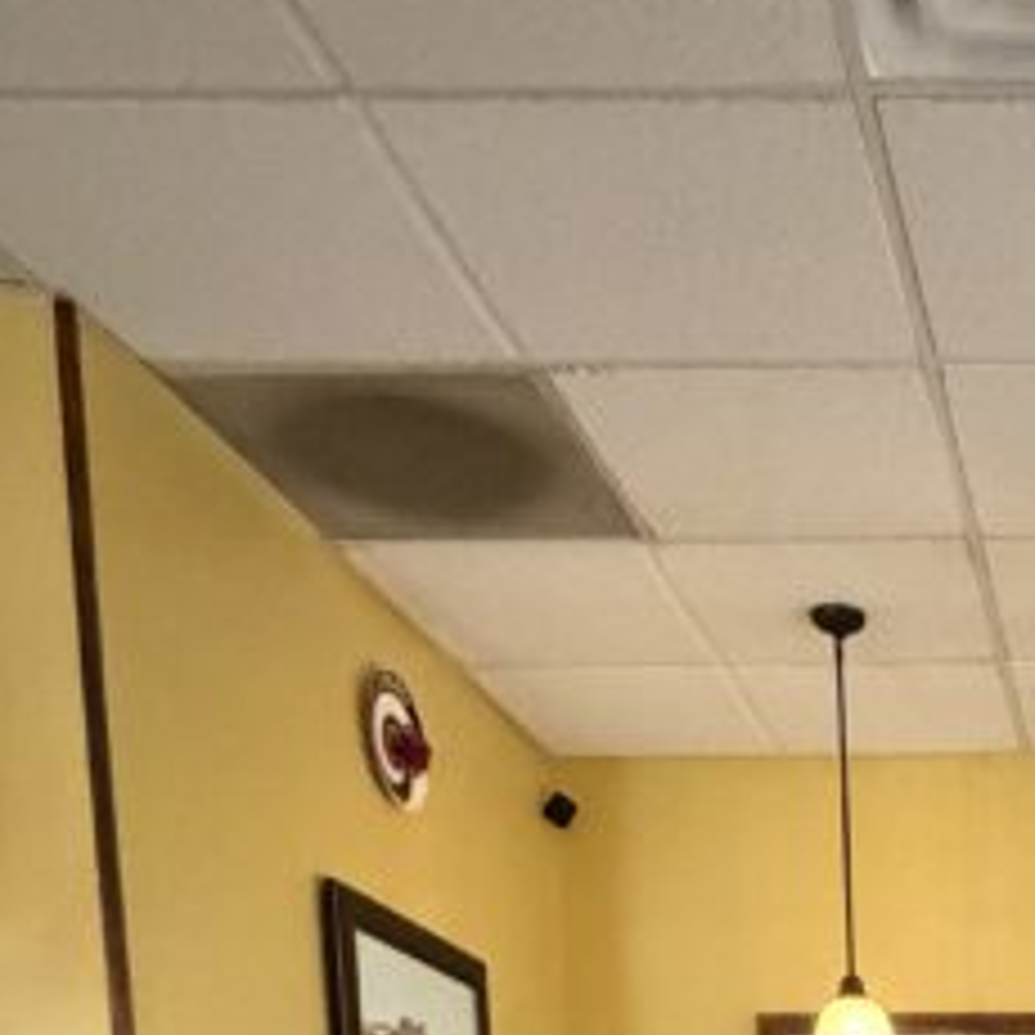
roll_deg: +0.5
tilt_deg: -7.3
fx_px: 1861
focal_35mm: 55
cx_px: 1220
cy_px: 1624
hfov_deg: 27.6
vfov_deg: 23.5
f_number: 2.2
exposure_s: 1/60
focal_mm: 2.22
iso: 1250
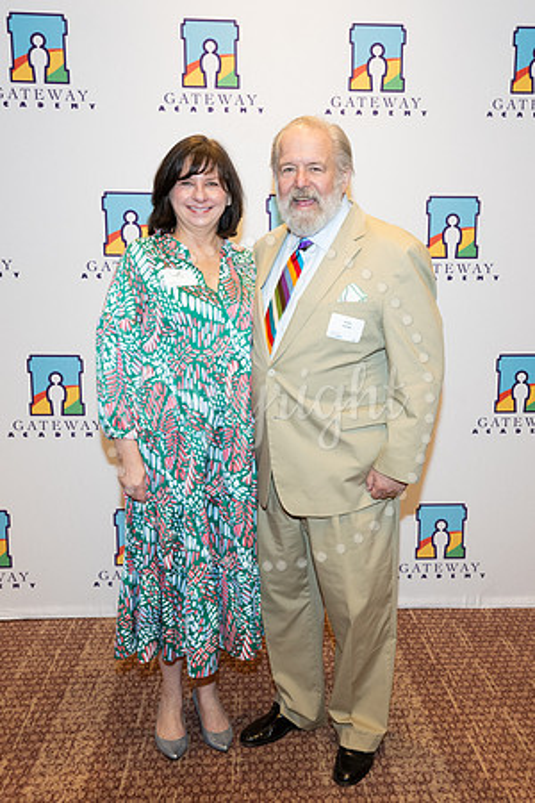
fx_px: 802
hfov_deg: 36.7
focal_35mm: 36
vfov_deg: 53.1
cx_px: 321
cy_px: 402
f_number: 5.6
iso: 800
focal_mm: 24
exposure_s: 1/80
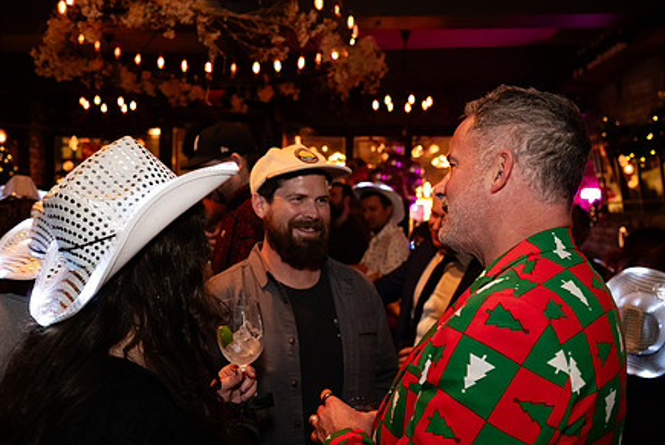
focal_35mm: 32
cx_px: 303
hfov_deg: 58.6
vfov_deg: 41.1
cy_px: 252
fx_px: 592
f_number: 3.2
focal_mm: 24
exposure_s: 1/100
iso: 3200
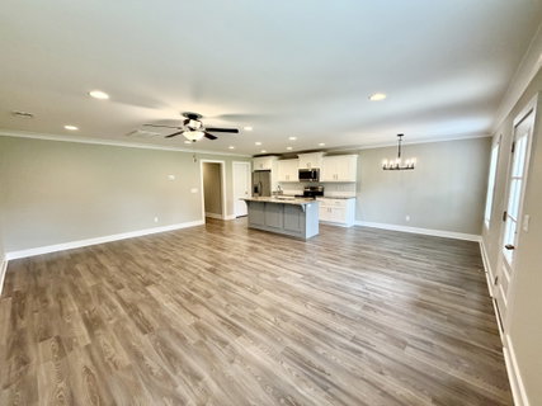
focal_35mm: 14
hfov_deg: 102.1
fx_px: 219
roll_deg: +0.6
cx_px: 271
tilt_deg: -6.9
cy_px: 203
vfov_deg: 85.6
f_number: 2.2
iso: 160
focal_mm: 2.22
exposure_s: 1/60
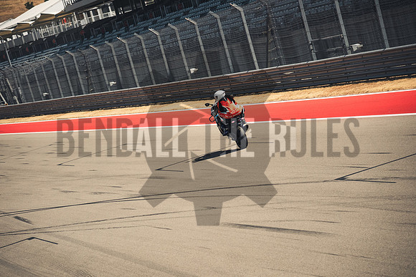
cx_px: 208
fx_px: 1734
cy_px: 138
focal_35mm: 150
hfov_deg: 13.7
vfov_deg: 9.2
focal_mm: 100
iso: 1250
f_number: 4.5
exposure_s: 1/4000
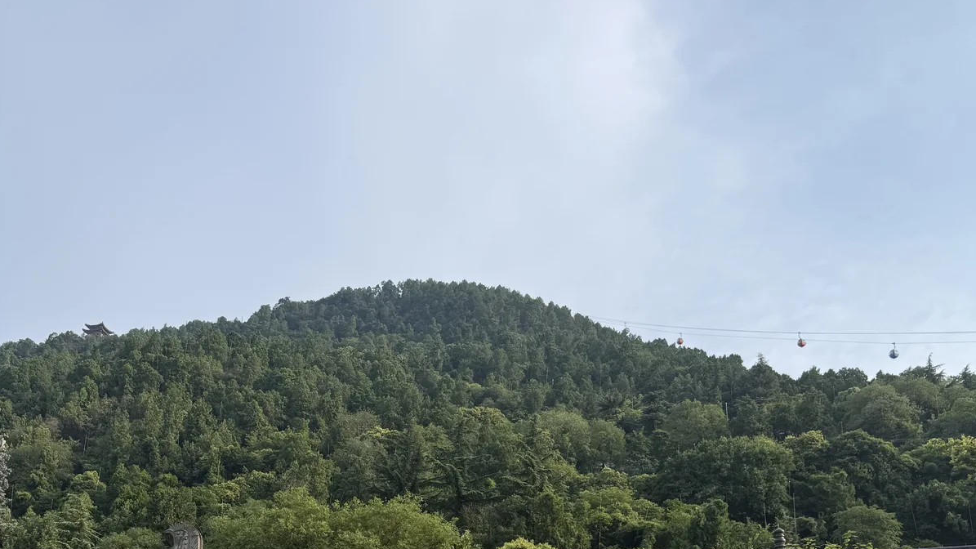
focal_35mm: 35
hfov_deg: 56.6
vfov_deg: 31.1
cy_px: 558
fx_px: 906
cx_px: 488
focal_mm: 6.76
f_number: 1.78
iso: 80
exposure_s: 1/3759
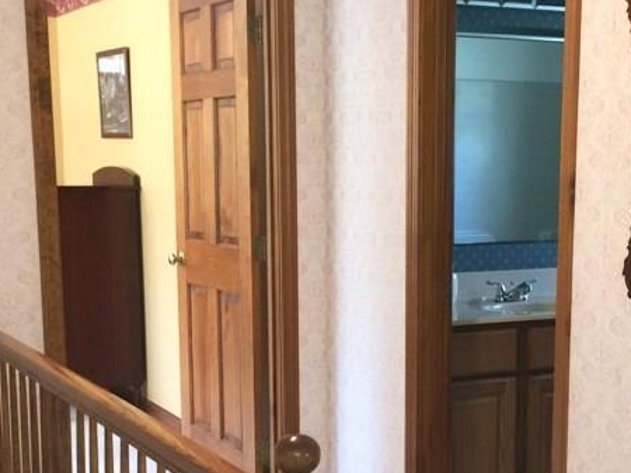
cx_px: 376
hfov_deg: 29.3
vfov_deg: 21.9
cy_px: 392
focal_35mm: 66
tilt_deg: -11.2
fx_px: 1202
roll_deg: +0.0
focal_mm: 4.15
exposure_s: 1/30
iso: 160
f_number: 2.2
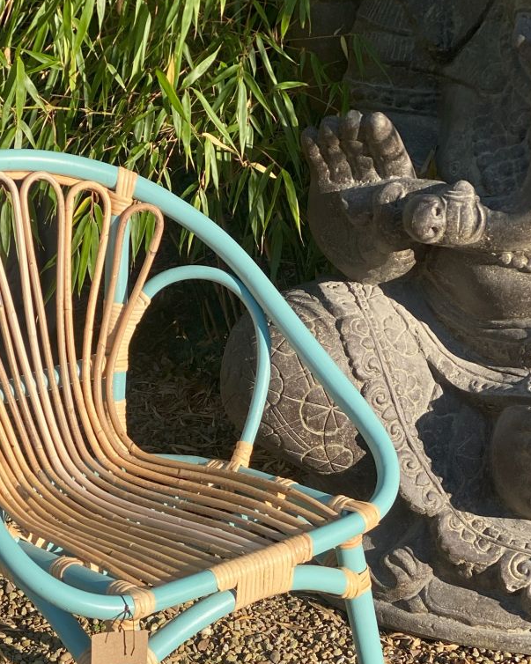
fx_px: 1984
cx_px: 171
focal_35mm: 101
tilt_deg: -23.2
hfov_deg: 15.2
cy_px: 454
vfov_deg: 18.9
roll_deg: -2.7
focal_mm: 6
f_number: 2
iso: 20
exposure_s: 1/737
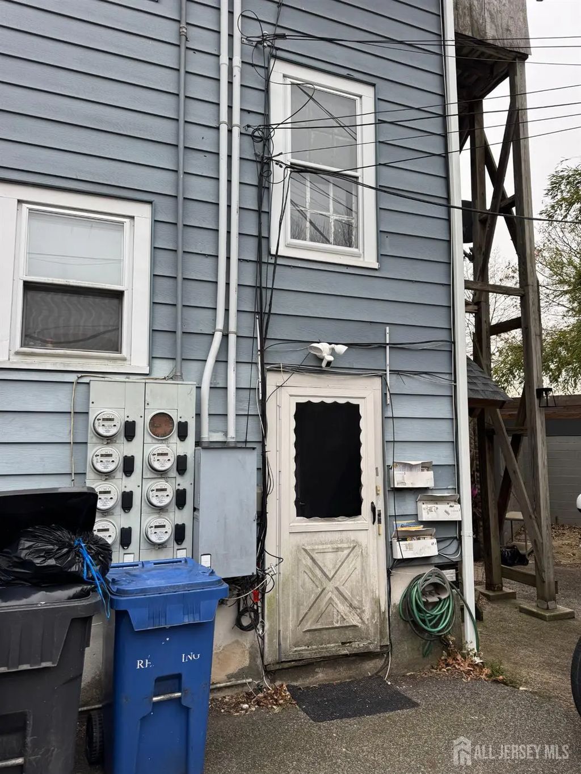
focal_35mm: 24
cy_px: 387
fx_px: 537
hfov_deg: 56.8
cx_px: 290
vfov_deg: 71.6
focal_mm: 6.76
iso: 80
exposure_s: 1/562
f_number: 1.78
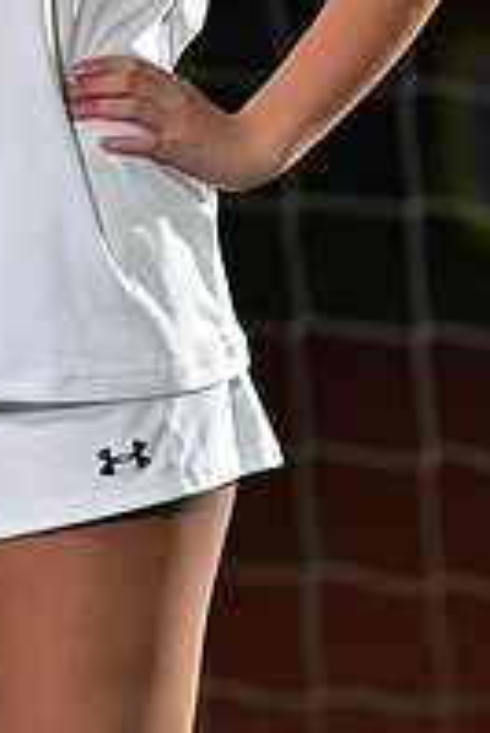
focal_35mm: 583
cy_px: -262
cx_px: -168
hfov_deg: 2.4
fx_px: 11881
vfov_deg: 3.5
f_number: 5
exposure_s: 1/200
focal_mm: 200
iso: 1000
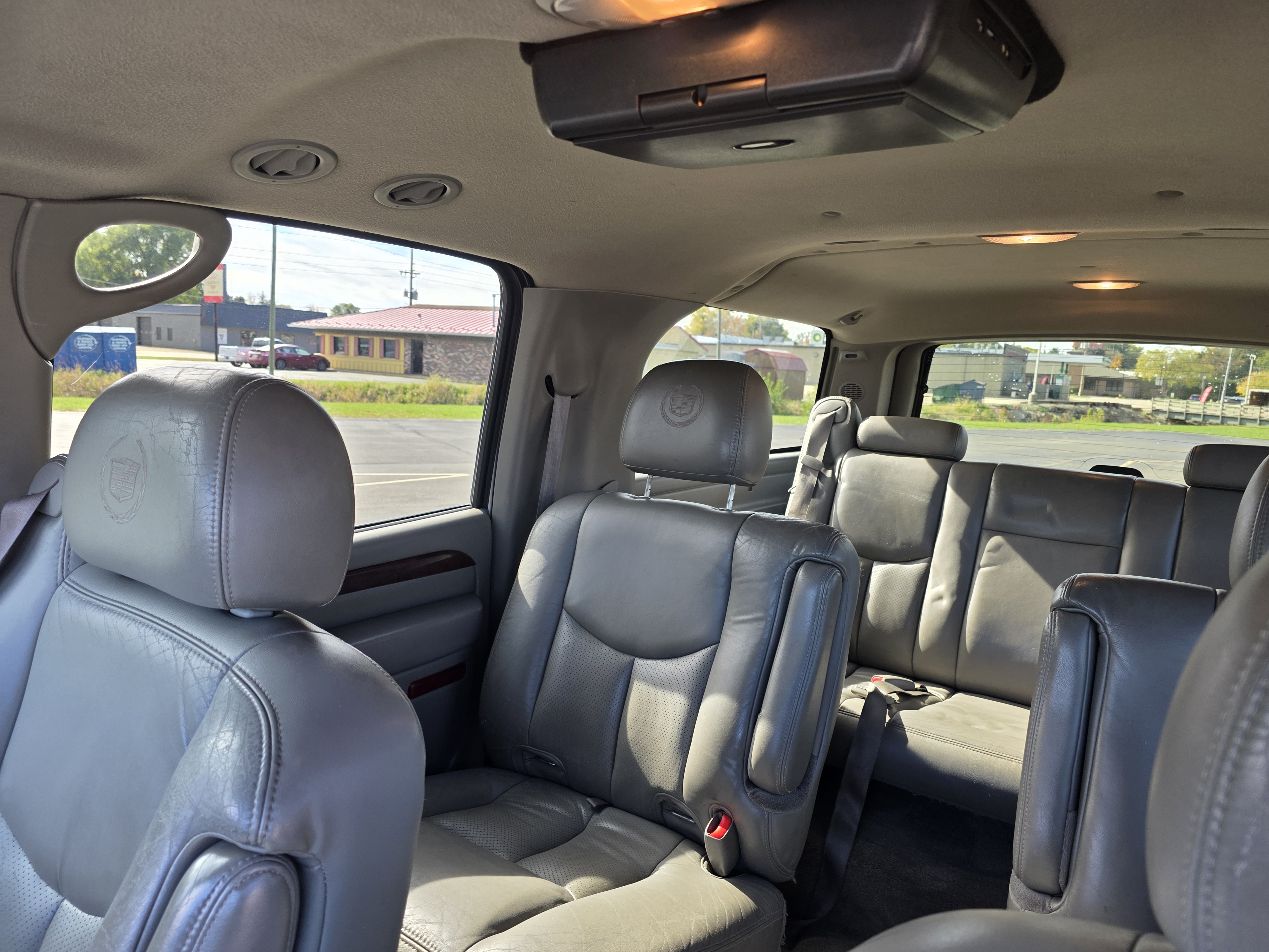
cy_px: 476
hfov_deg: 73.9
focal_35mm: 23
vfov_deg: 58.9
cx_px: 634
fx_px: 843
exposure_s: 1/180
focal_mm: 6.3
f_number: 1.7
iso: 80
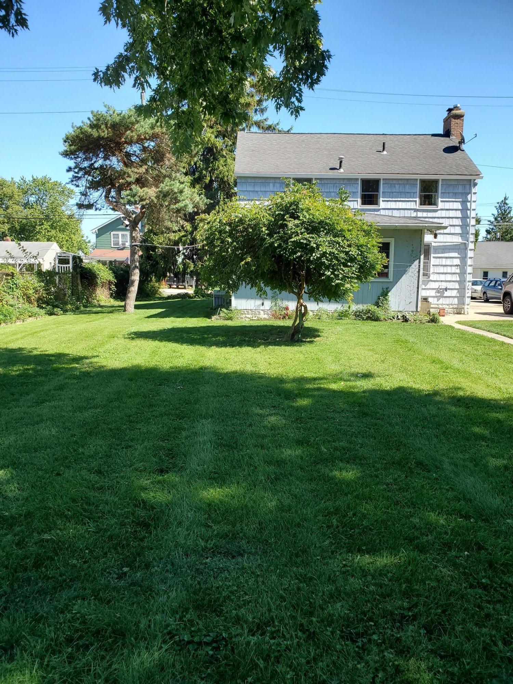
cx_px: 256
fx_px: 514
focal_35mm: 26
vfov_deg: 67.3
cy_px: 342
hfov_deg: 53.1
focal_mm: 4.3
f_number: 2.4
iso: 50
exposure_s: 1/544
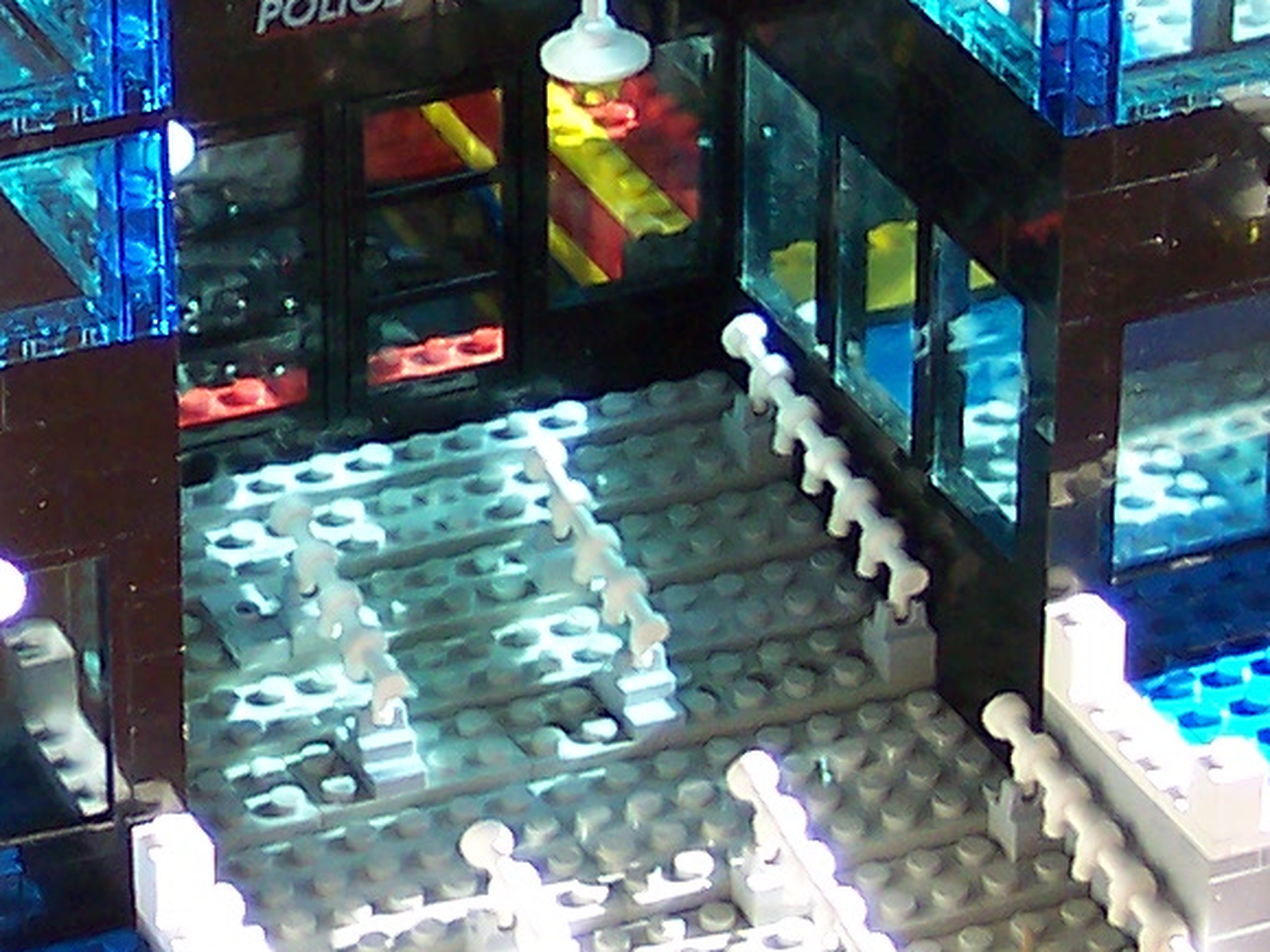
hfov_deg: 11.6
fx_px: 6200
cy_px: 11
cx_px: 2
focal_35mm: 169
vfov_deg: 8.7
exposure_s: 1/350
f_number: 2.8
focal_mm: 8
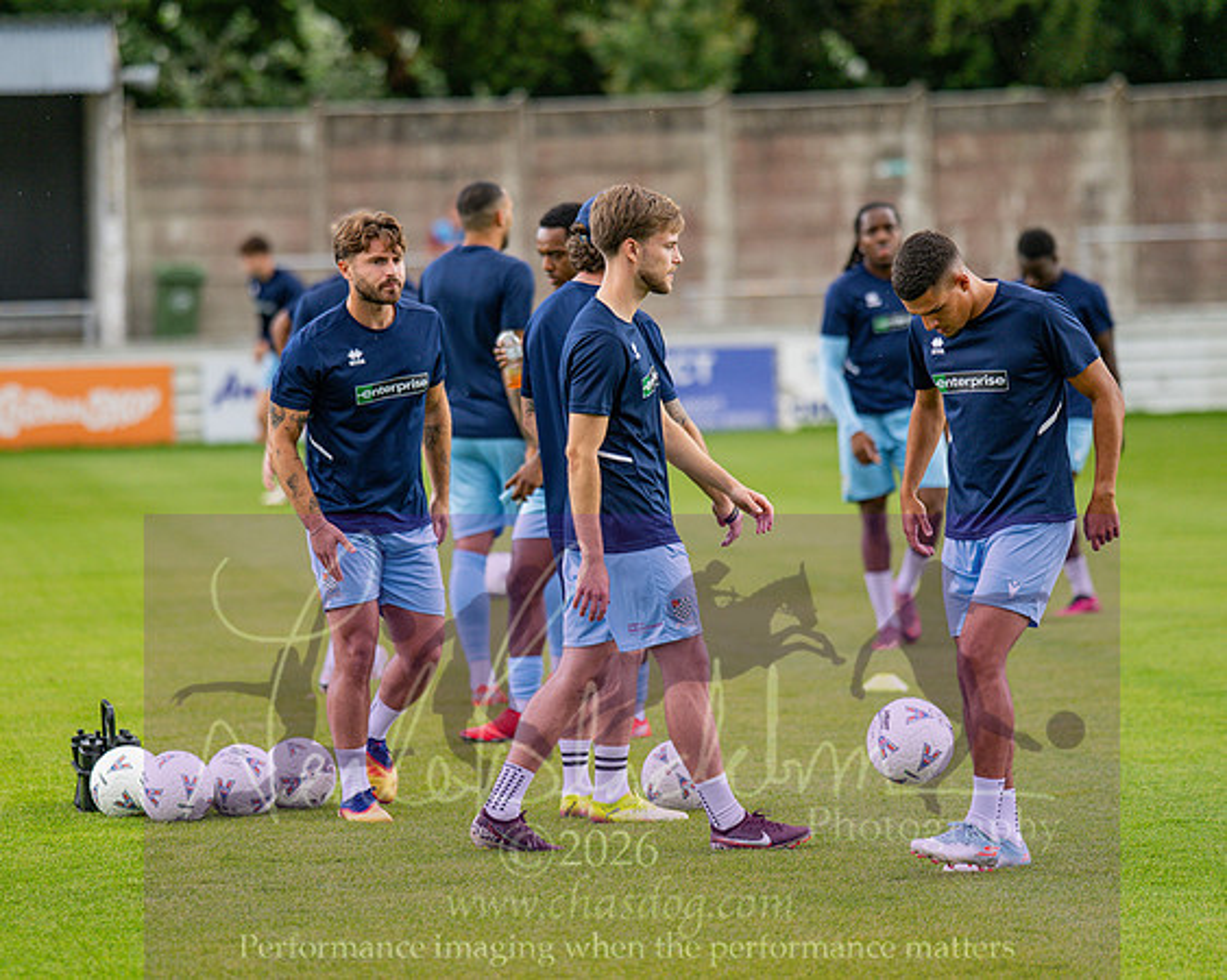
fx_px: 6760
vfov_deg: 8.3
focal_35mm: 186
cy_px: 380
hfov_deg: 10.4
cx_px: 501
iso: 400
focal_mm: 135
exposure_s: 1/1600
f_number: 1.8
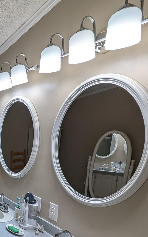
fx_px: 200
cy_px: 162
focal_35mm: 31
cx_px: -59
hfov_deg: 29.5
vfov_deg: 59.5
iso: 37
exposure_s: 1/120
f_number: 2.2
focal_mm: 2.35
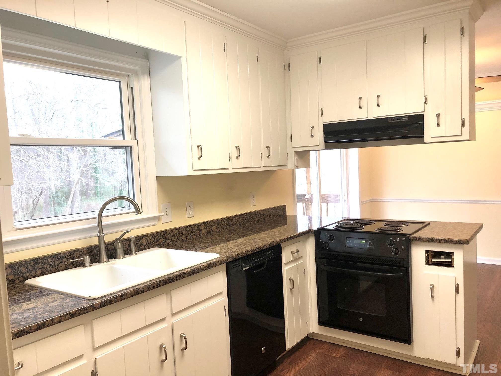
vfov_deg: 49.7
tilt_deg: -4.3
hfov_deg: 63.4
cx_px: 250
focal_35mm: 28
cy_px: 188
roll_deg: +2.8
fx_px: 405
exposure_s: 1/24
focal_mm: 4
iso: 40
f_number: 1.8
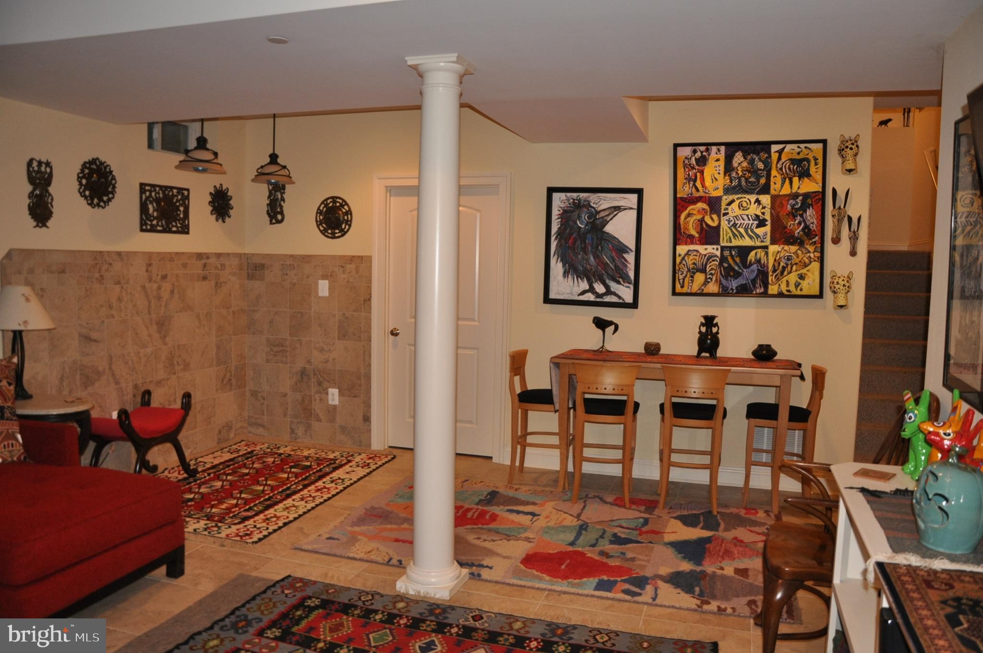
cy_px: 326
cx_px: 492
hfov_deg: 67.4
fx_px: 736
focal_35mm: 27
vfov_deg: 47.8
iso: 800
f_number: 3.5
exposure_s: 1/60
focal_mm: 18
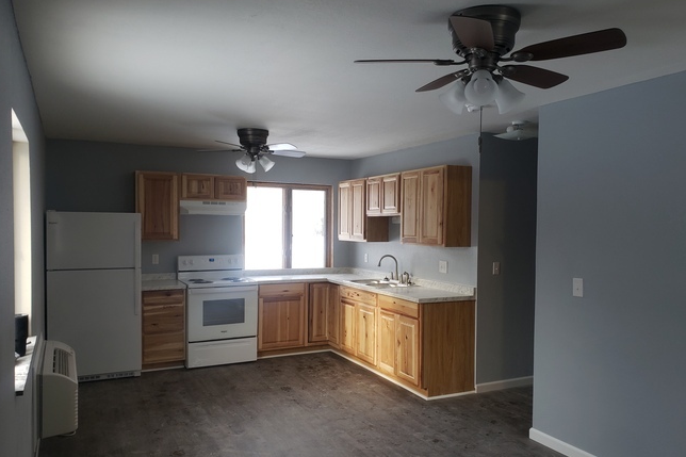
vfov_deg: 46.4
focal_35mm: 28
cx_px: 344
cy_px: 240
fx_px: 533
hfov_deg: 65.5
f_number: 2.4
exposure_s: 1/60
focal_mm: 4.3
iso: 100
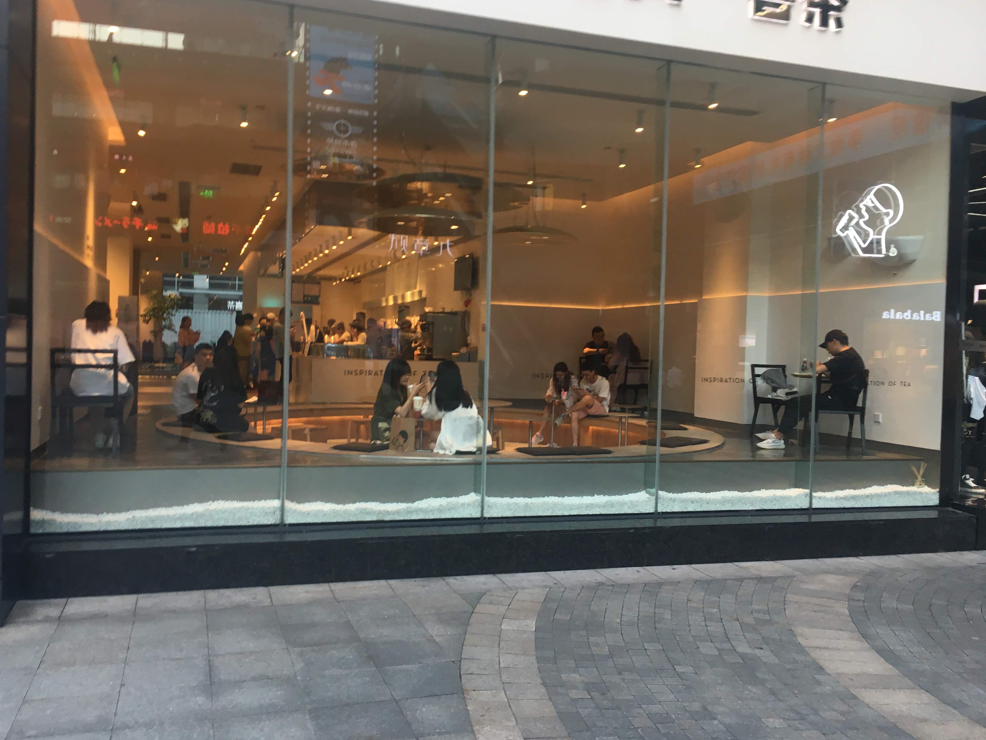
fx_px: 854
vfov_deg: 46.8
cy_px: 363
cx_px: 478
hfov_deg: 60.0
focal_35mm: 30
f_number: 2.2
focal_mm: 4.15
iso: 25
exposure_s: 1/33
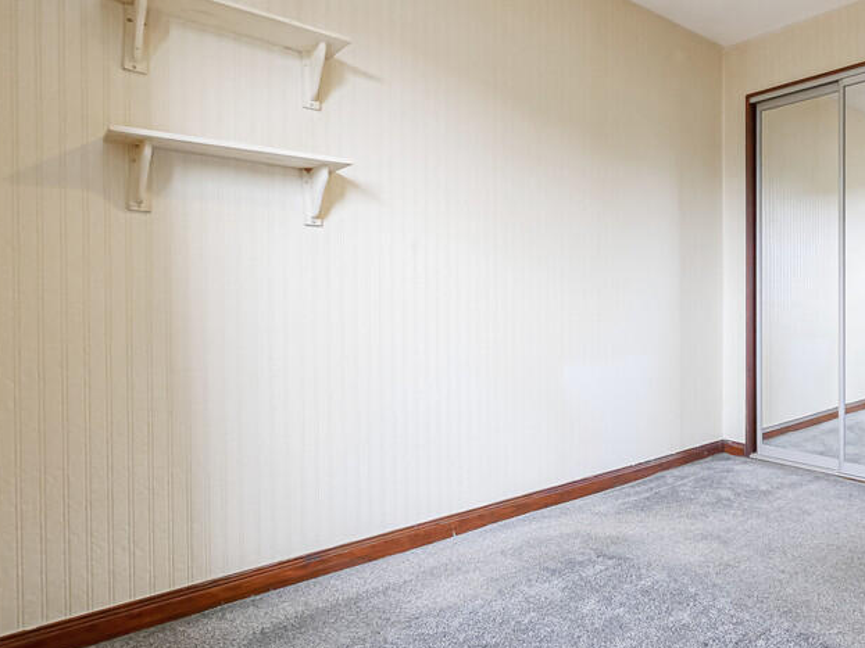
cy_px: 311
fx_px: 575
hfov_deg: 70.5
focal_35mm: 23
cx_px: 614
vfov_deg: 58.8
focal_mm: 7
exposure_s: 1/60
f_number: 4
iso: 1250
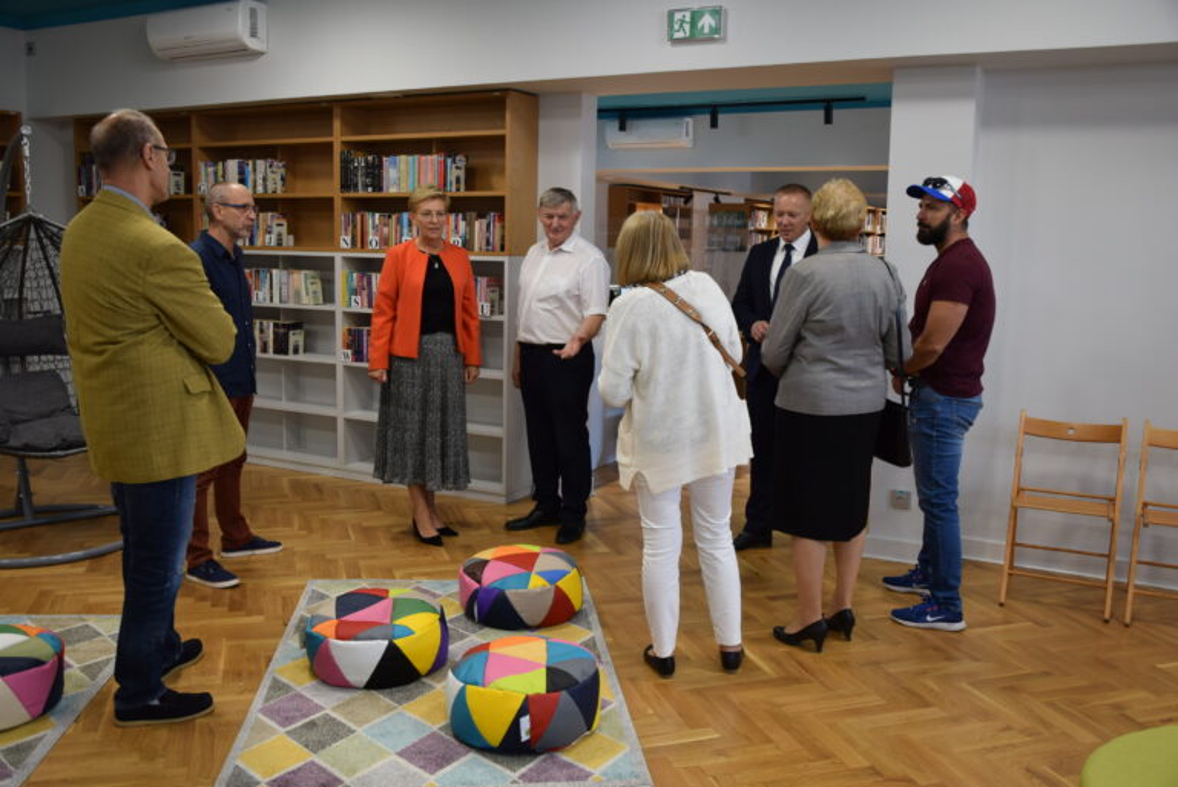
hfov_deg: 59.5
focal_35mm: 32
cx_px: 589
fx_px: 1031
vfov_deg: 41.8
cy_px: 394
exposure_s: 1/60
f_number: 4
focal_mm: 21
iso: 450
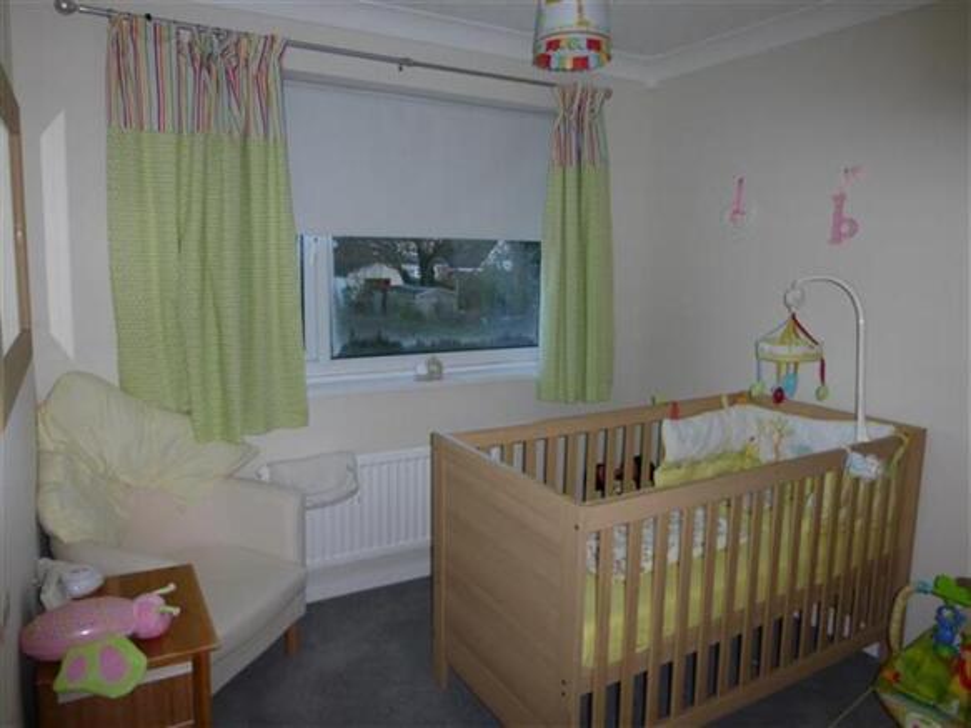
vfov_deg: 56.8
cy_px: 364
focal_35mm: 24
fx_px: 673
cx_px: 486
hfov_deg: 71.6
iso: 160
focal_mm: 4.3
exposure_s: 1/60
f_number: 3.3
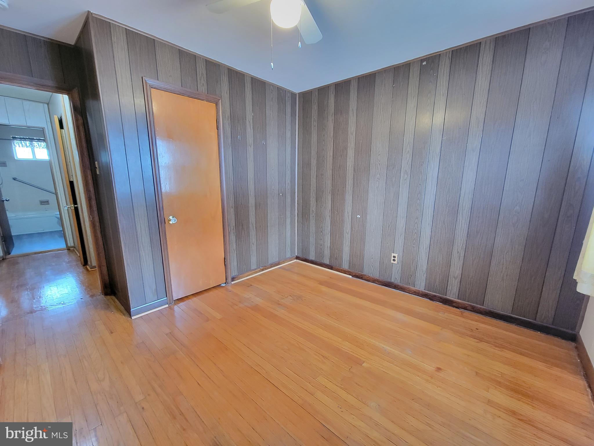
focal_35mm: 13
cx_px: 297
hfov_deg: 106.2
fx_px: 223
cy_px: 223
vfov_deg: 89.9
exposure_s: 1/24
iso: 800
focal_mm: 2.2
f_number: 2.2
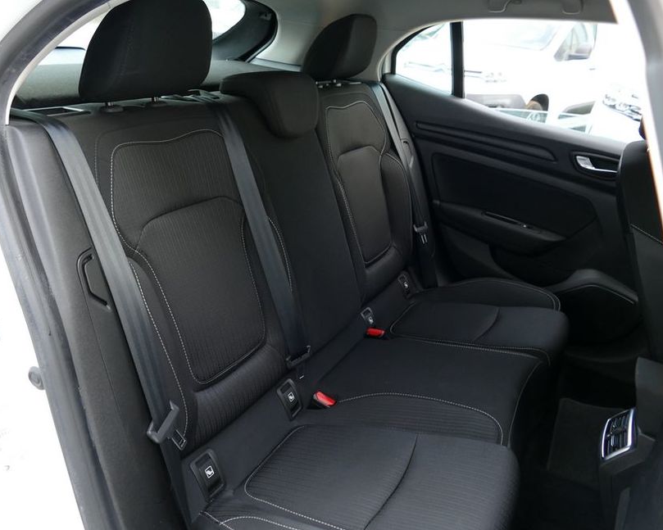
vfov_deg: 50.0
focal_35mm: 29
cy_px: 272
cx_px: 301
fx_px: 569
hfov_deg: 60.3
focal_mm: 9.12
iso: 320
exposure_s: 1/60
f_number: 2.8
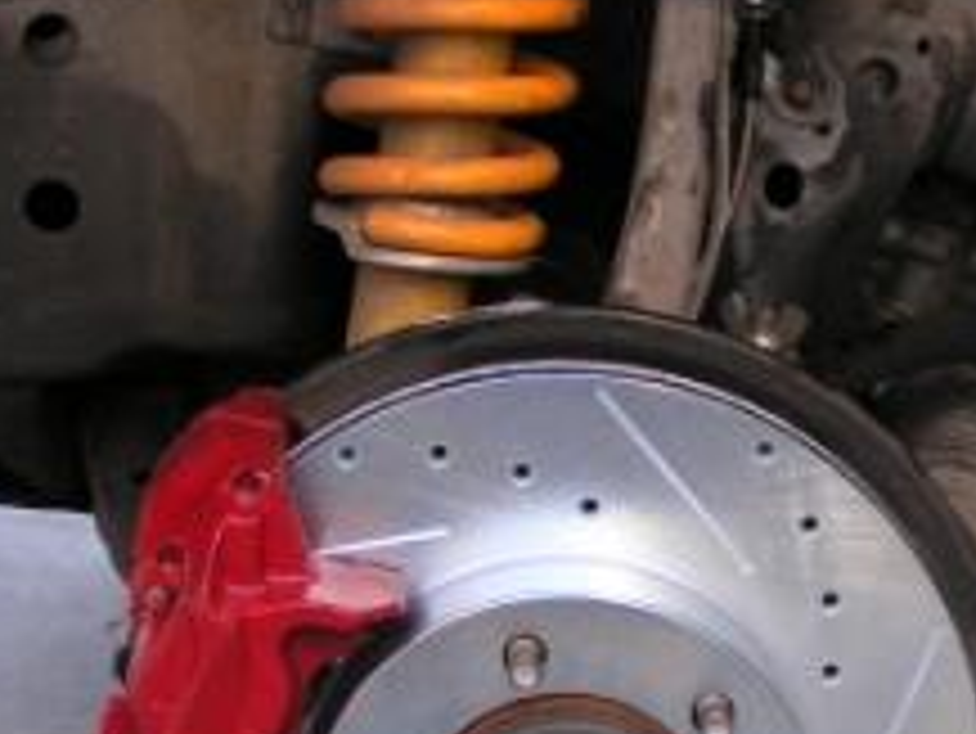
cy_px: 477
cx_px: 661
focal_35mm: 97
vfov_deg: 15.2
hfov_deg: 20.1
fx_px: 2736
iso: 50
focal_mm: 7.3
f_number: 3.5
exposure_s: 1/60
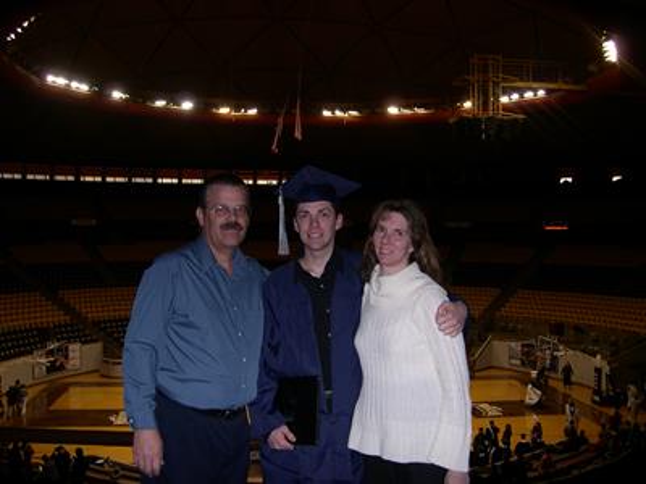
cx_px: 323
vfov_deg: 37.7
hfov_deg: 49.0
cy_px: 242
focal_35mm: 38
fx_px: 709
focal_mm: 8
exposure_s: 1/60
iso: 100
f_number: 2.8
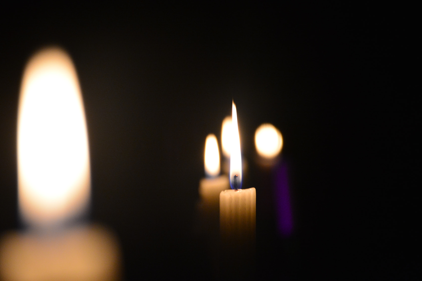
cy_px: 146
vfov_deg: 5.4
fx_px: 3001
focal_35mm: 256
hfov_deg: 8.0
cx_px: 200
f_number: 5.6
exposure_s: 1/60
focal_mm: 140
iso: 1000
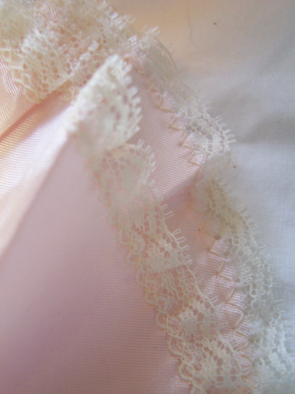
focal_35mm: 37
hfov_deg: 38.7
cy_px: 197
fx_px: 420
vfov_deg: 50.1
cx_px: 148
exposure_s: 1/20
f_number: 2.8
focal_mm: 5.6
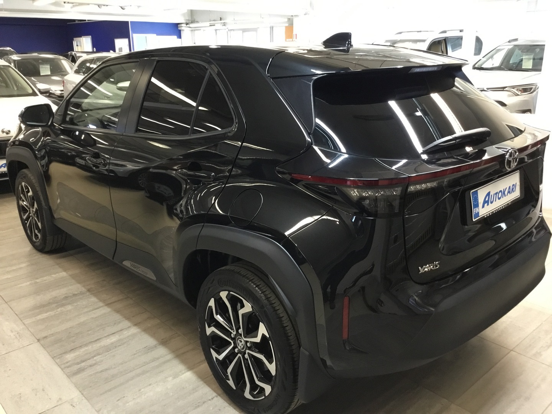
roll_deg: +1.4
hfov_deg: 58.4
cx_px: 276
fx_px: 494
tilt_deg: -17.3
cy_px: 207
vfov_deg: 45.4
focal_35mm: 31
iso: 200
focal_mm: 3.3
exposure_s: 1/33
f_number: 2.4
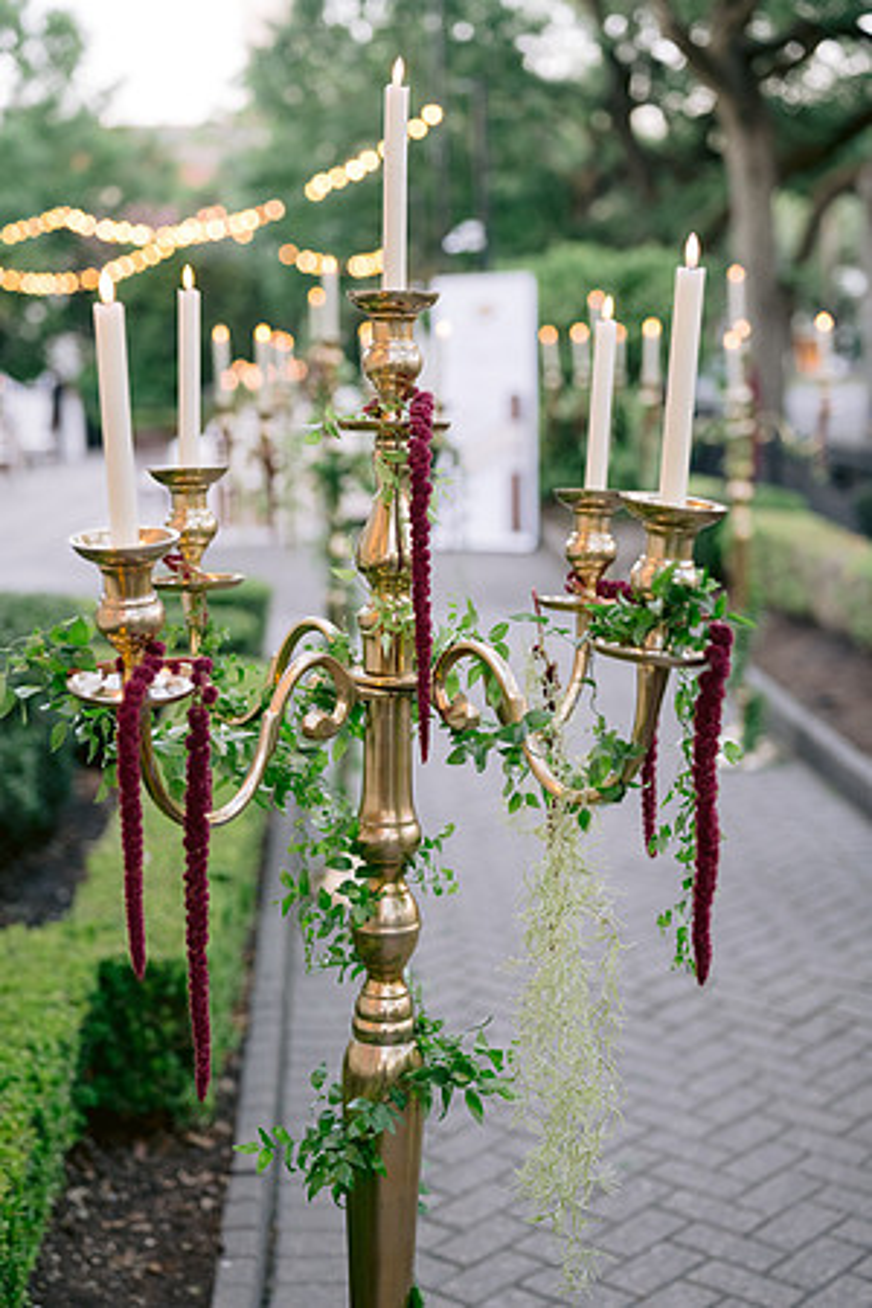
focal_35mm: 50
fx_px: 1817
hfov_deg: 27.0
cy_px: 654
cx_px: 436
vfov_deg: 39.6
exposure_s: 1/125
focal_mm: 50
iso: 800
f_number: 2.5
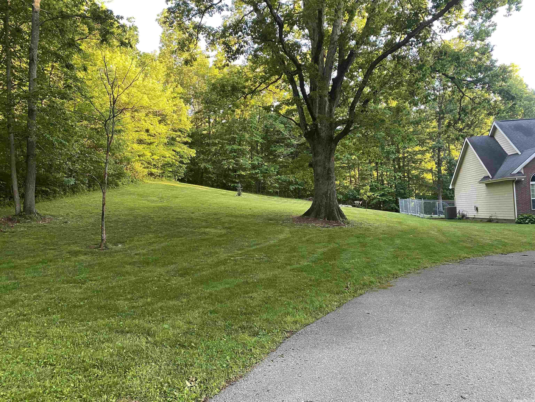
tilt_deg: +1.4
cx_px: 268
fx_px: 402
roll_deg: +3.1
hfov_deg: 67.3
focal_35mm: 26
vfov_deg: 53.1
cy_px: 201
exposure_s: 1/94
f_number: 1.8
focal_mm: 4.25
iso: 125
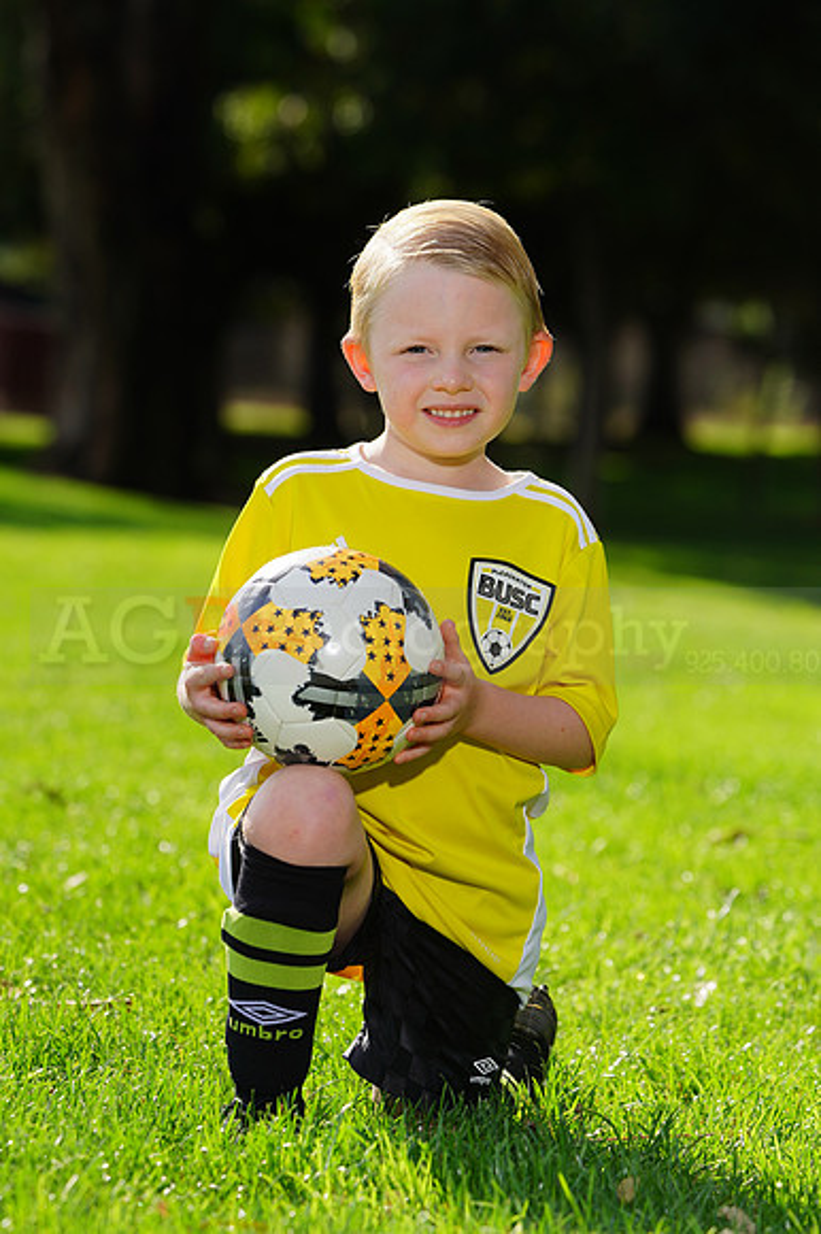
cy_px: 617
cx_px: 410
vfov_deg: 9.4
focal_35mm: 218
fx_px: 7466
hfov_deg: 6.3
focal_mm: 218
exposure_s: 1/200
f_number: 8
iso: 100
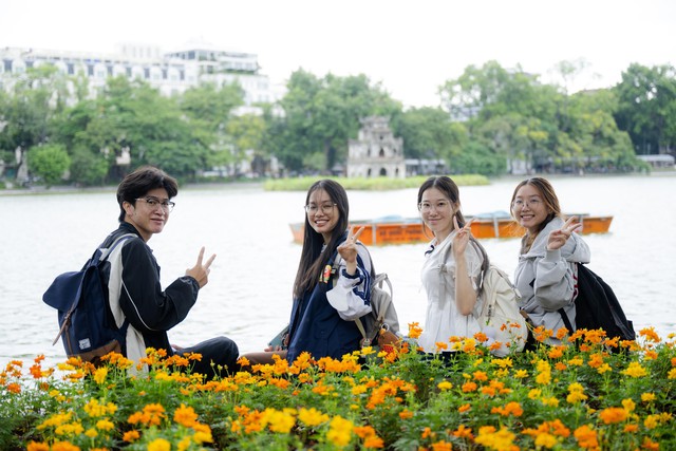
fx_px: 977
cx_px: 338
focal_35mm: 52
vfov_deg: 26.0
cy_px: 226
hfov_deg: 38.2
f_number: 2.8
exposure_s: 1/1000
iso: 500
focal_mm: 52
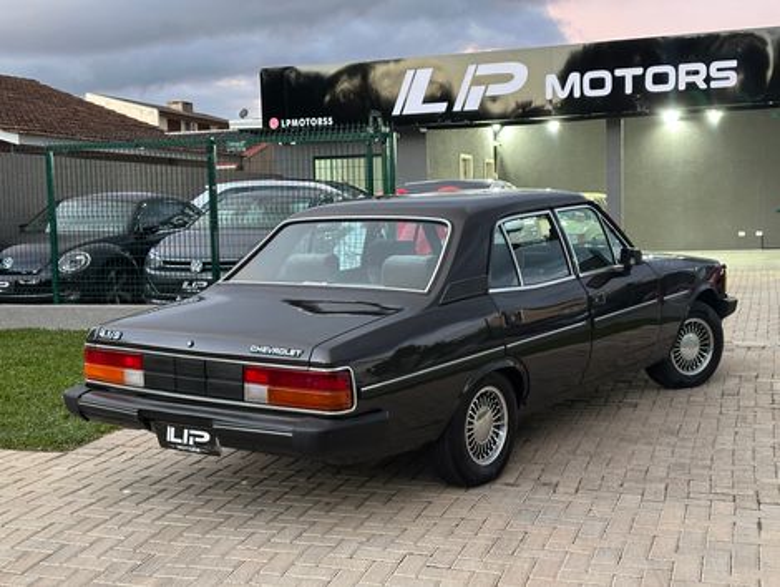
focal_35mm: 48
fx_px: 1083
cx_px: 390
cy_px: 294
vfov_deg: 30.3
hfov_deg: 39.6
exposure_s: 1/40
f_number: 1.78
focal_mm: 6.86
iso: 320
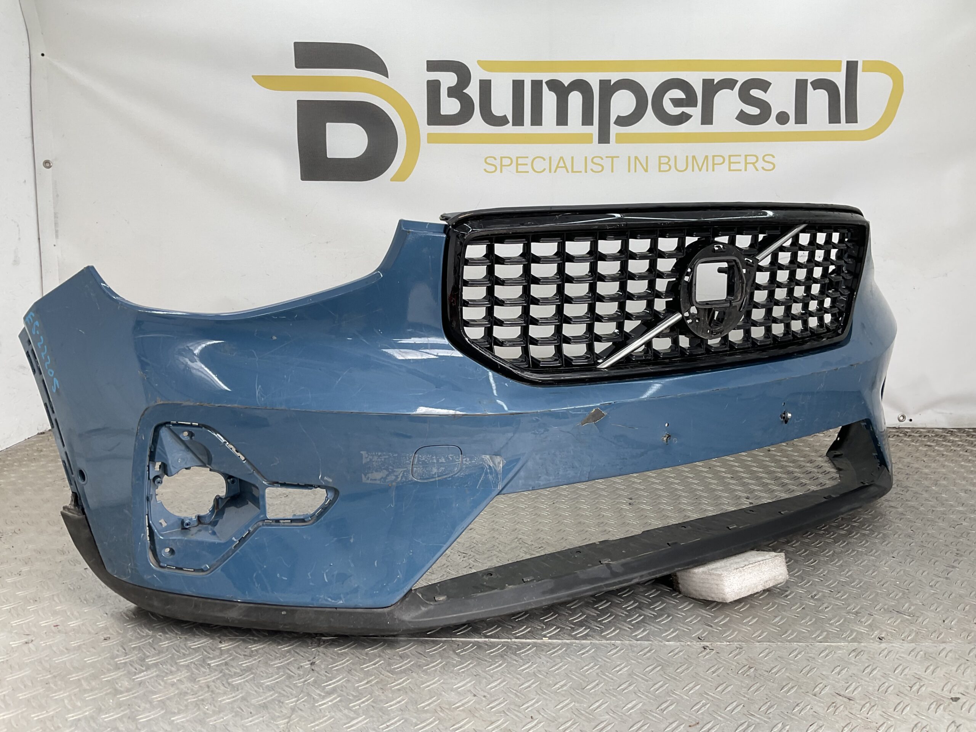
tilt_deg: -10.4
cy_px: 366
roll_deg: -1.9
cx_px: 488
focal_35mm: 29
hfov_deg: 61.7
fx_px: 818
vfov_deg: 48.2
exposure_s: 1/119
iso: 16
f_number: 1.8
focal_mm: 3
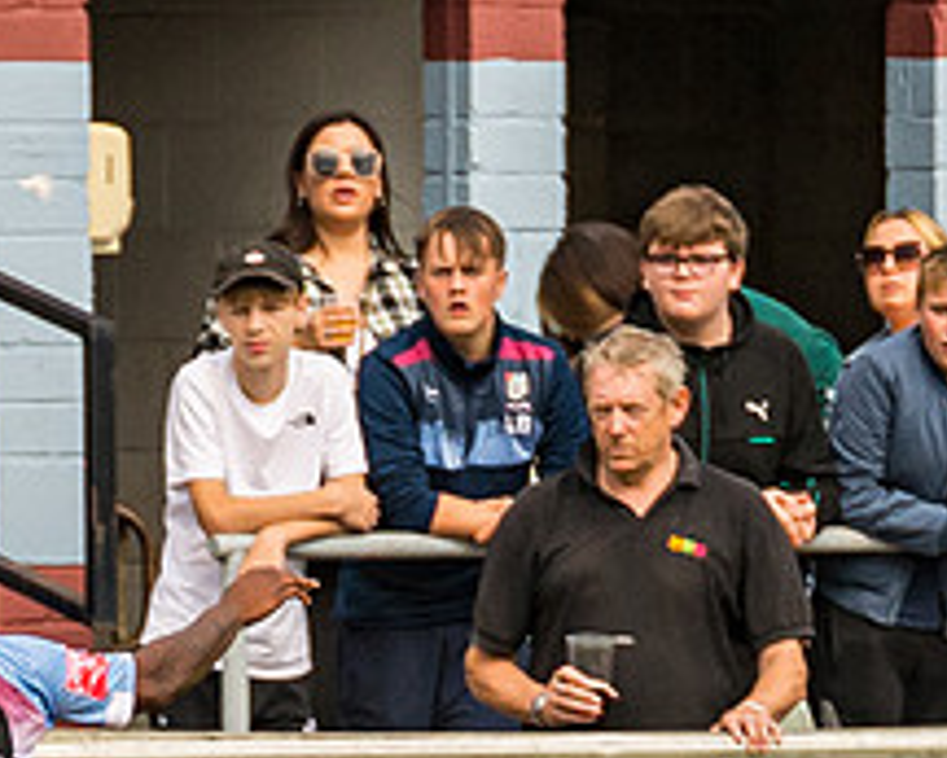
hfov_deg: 1.0
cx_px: -214
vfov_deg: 0.8
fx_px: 56641
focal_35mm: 2020
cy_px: 1186
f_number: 4
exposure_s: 1/5000
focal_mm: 300
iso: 640
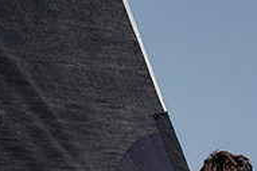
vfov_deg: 1.0
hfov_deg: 1.5
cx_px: 254
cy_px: 239
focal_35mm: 1366
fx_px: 9743
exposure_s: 1/5000
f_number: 4
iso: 200
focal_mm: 300
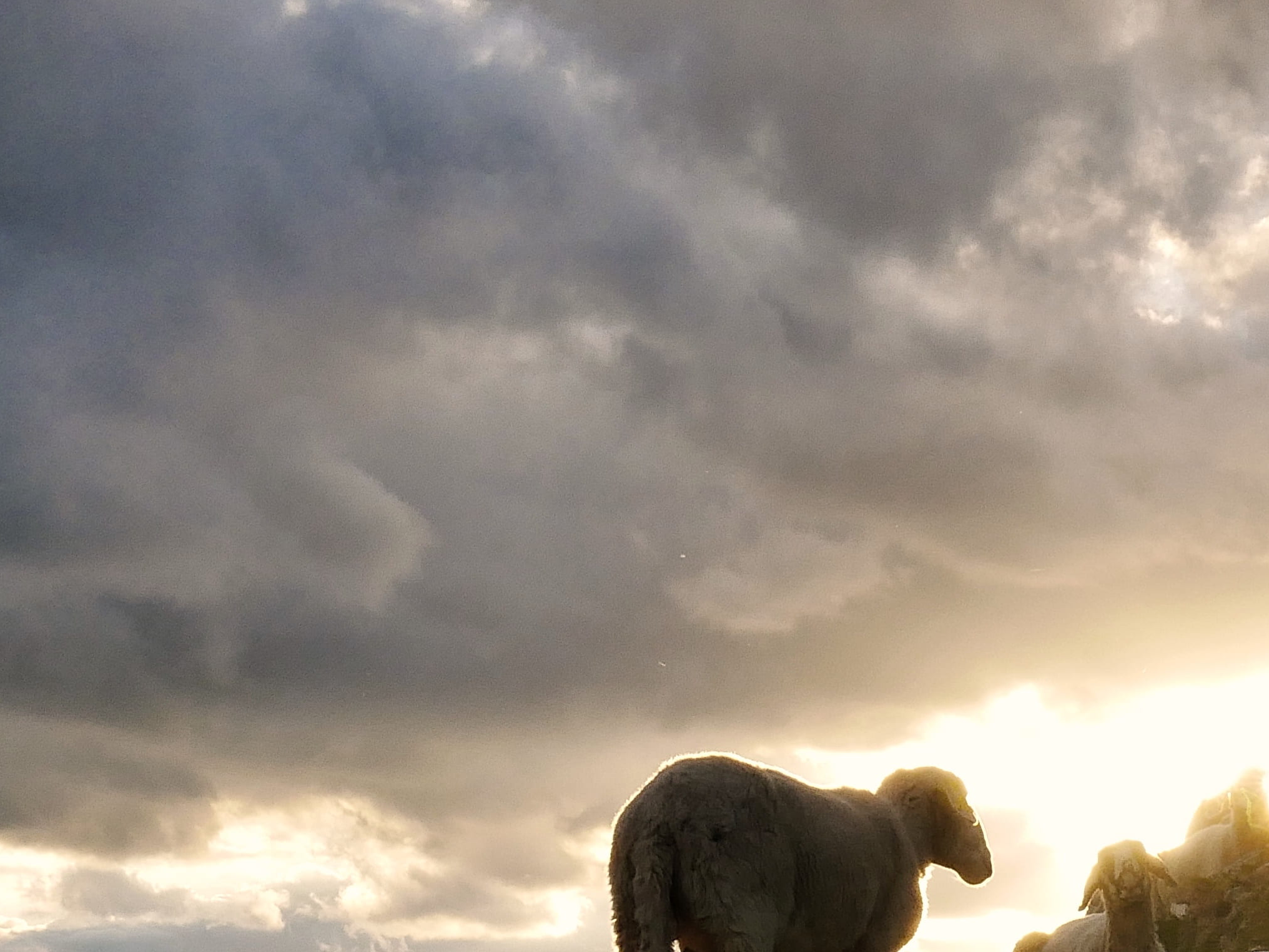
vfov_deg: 12.9
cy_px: 970
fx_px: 4144
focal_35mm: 113
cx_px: 871
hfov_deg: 17.4
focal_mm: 25
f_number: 18
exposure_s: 1/60
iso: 500
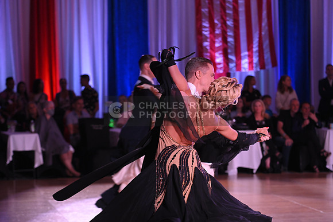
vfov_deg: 12.5
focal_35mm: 110
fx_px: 1018
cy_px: 111
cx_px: 166
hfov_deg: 18.6
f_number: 4.5
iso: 1600
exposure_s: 1/200
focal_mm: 110
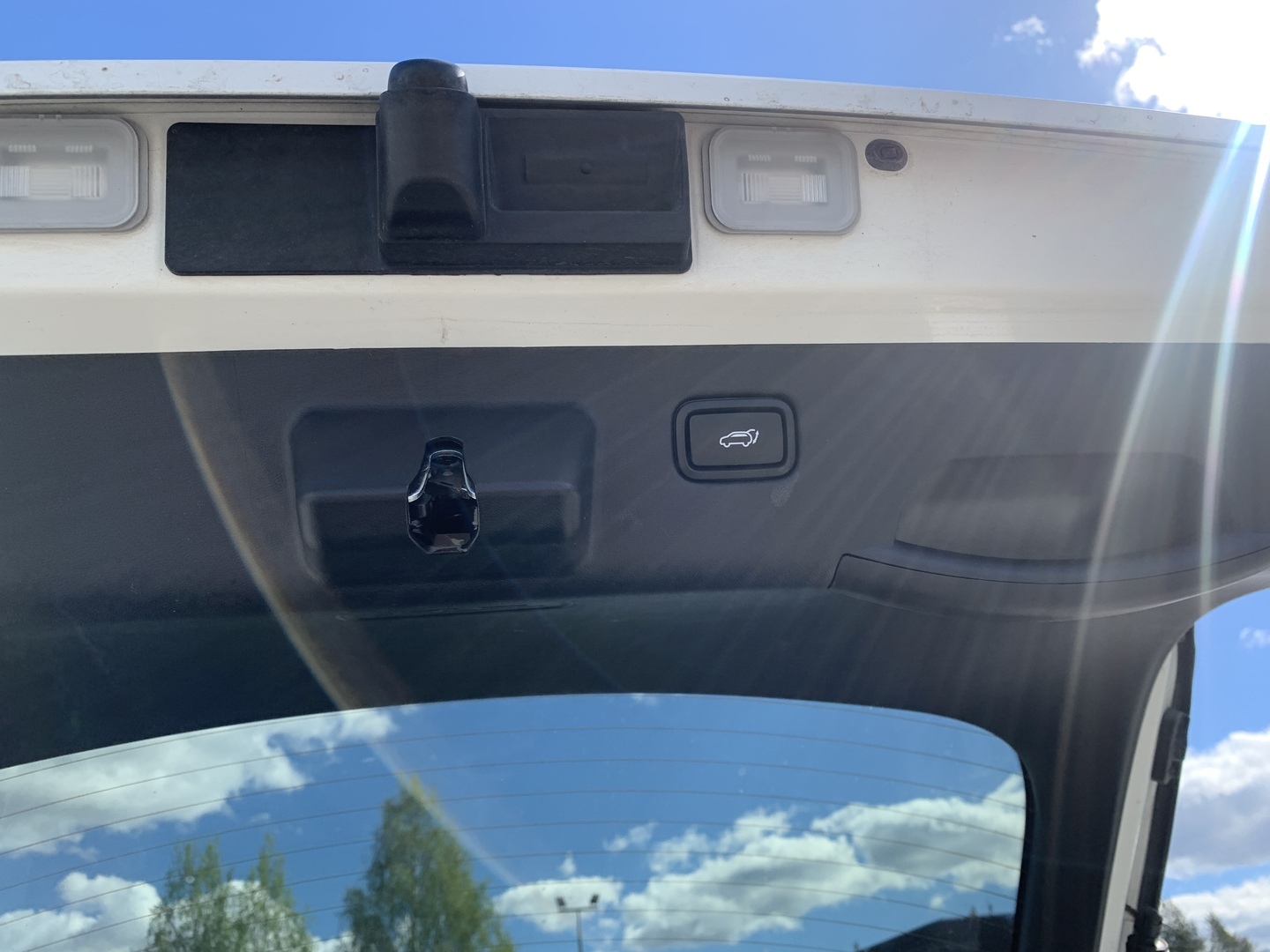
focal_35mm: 26
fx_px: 954
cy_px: 476
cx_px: 635
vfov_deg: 53.1
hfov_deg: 67.3
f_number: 1.8
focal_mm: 4.25
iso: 25
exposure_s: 1/962
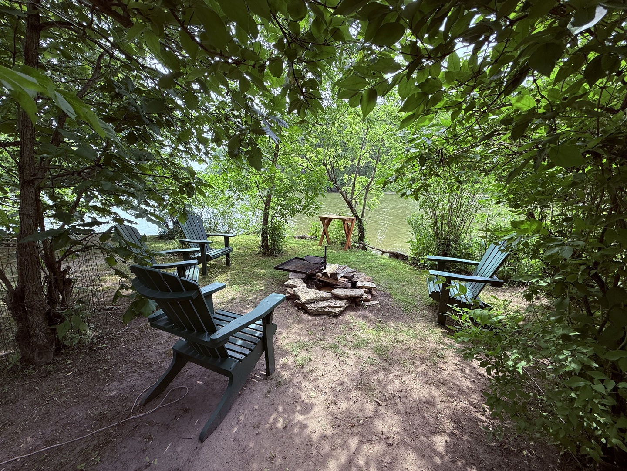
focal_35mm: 14
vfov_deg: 85.7
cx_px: 314
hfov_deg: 102.1
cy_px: 236
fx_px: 254
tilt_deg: -11.2
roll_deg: -0.5
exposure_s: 1/374
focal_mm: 2.22
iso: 50
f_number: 2.2
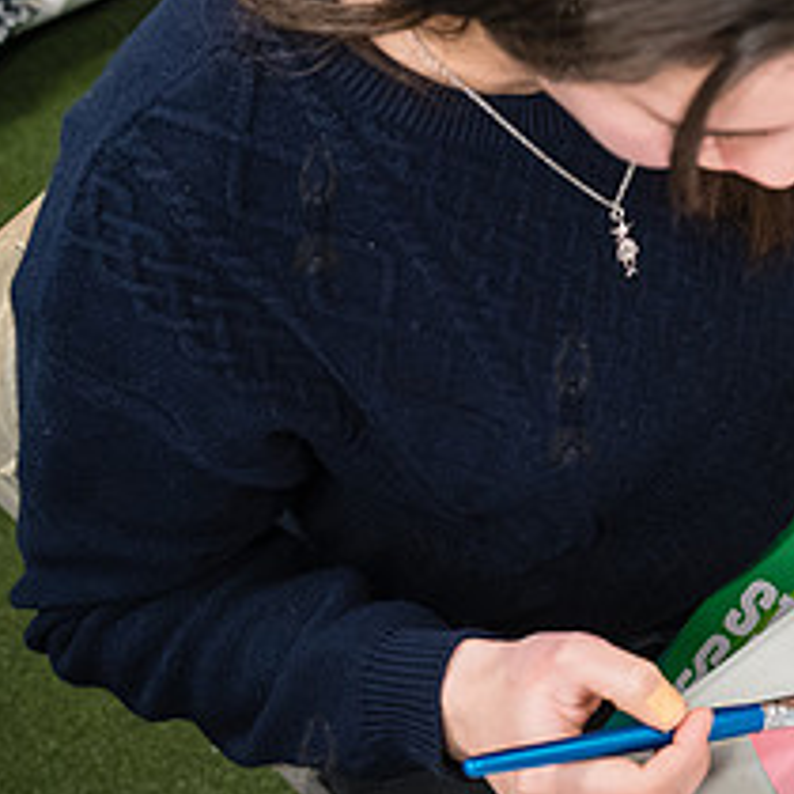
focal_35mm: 86
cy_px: 204
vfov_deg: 20.0
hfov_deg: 18.3
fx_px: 2232
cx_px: 1128
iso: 4000
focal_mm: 35
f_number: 4
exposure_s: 1/250
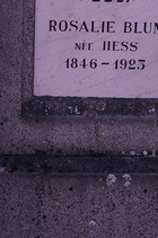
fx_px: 621
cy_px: 53
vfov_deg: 21.5
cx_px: 72
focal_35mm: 94
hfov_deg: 14.5
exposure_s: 1/180
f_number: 5.6
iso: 160
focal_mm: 22.3
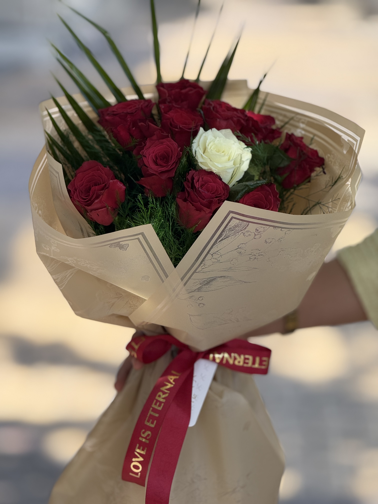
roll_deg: -0.5
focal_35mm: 120
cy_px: 252
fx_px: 1747
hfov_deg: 12.3
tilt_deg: -12.1
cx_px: 189
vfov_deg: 16.4
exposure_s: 1/389
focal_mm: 15.66
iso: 50
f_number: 2.8
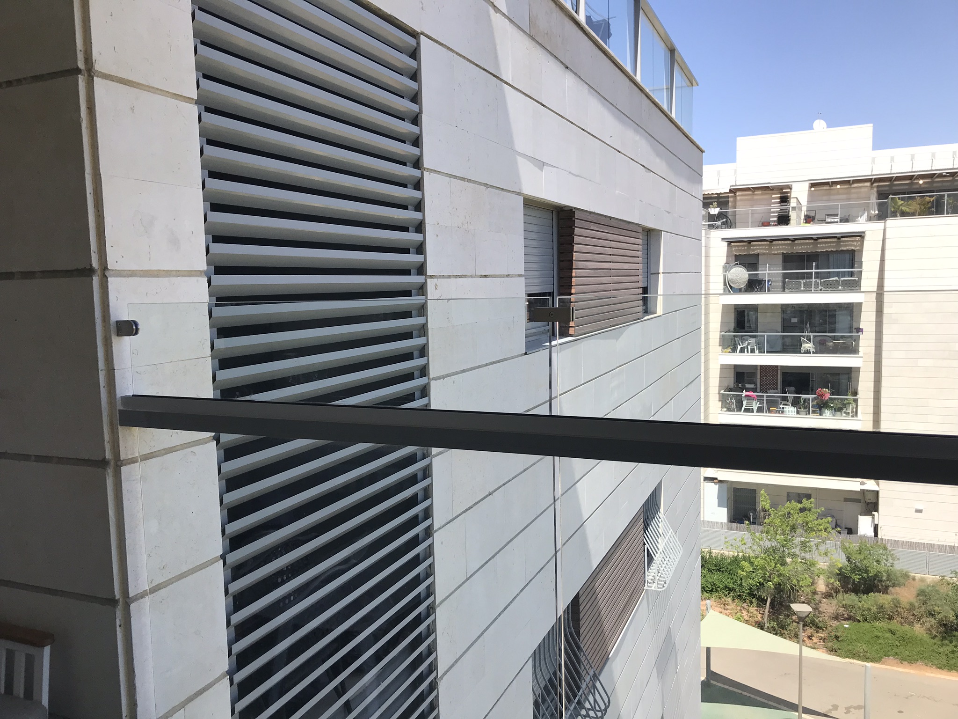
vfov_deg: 49.7
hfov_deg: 63.4
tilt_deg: -1.9
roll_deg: +2.1
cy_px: 360
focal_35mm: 28
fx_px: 775
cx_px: 479
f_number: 1.8
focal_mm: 3.99
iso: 20
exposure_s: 1/1473
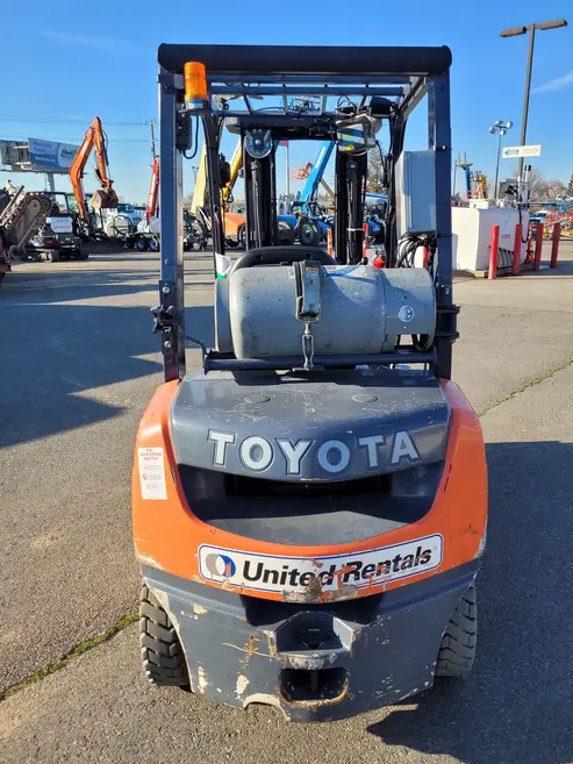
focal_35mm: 29
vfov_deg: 61.6
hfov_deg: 48.2
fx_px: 640
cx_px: 314
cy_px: 390
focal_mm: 5.4
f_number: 1.8
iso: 40
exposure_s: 1/1093
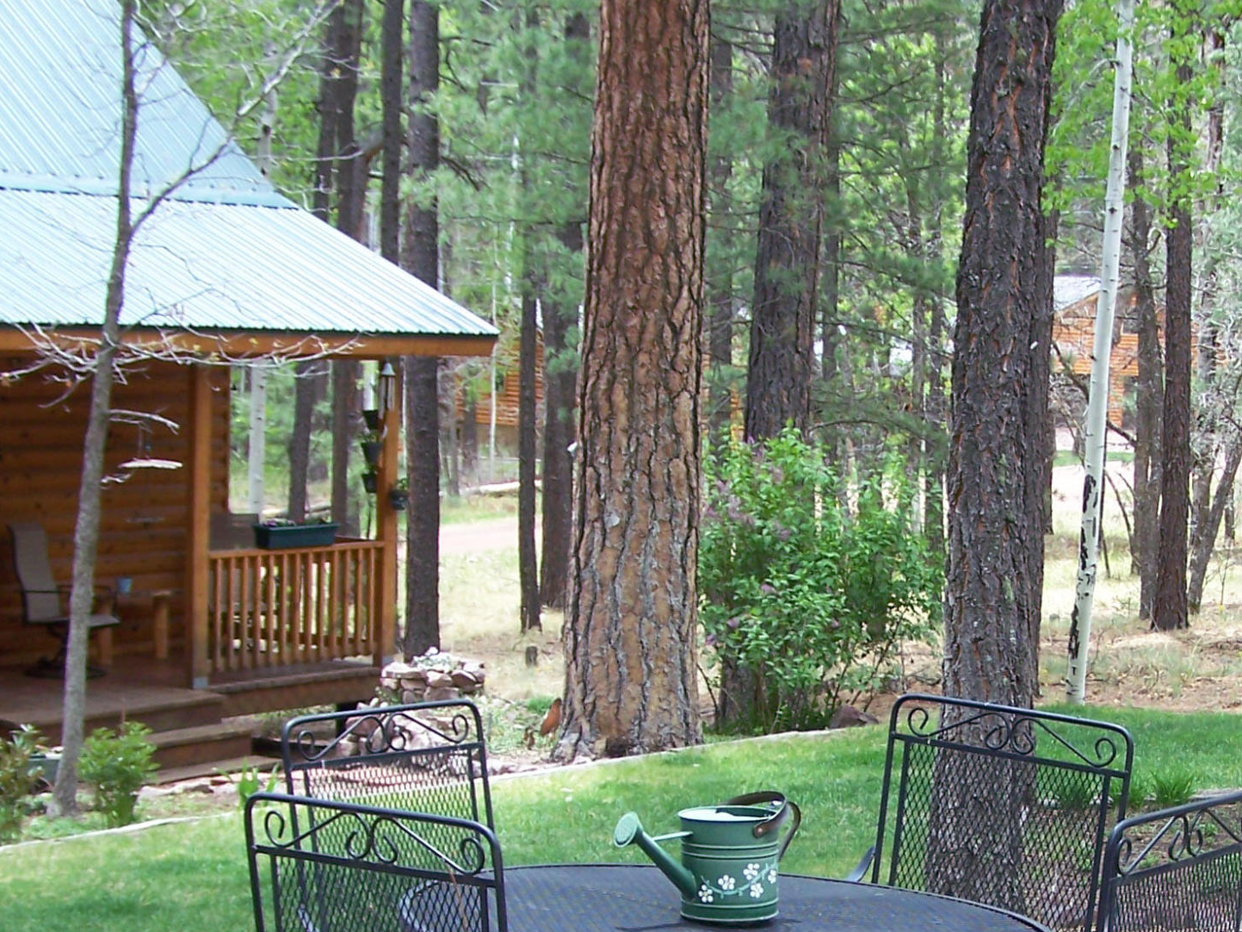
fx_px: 2834
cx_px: 800
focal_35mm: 79
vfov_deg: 18.4
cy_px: 819
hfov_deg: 24.6
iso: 64
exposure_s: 1/125
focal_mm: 6.3
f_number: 2.8
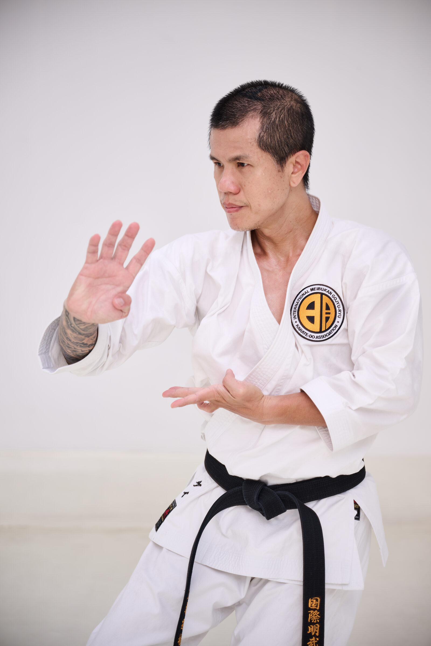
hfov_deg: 19.5
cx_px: 216
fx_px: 1257
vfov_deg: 28.8
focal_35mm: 70
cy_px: 323
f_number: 2.8
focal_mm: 70
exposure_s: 1/80
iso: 100
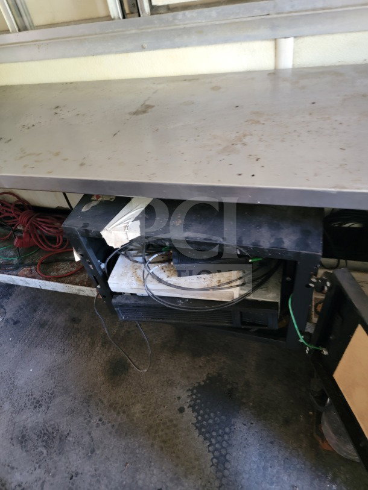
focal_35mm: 24
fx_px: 340
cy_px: 245
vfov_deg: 71.6
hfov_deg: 56.8
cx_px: 184
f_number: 1.8
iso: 500
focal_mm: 6.7
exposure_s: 1/30
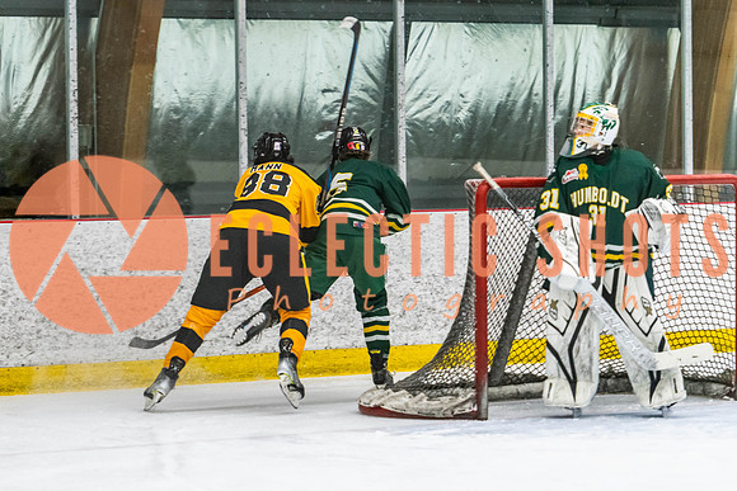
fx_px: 3538
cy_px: 292
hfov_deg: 11.9
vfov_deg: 7.9
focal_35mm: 173
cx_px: 273
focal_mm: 135
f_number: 2.8
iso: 2500
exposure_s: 1/640
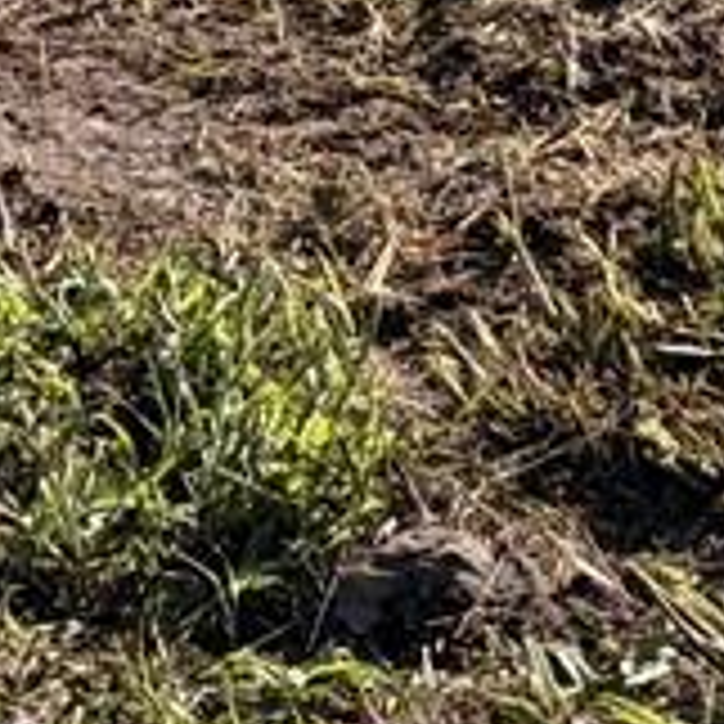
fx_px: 5395
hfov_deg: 7.7
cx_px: 405
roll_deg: -0.4
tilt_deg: -13.8
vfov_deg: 7.5
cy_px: -535
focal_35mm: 228
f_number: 1.6
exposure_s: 1/2451
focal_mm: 5.96
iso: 50
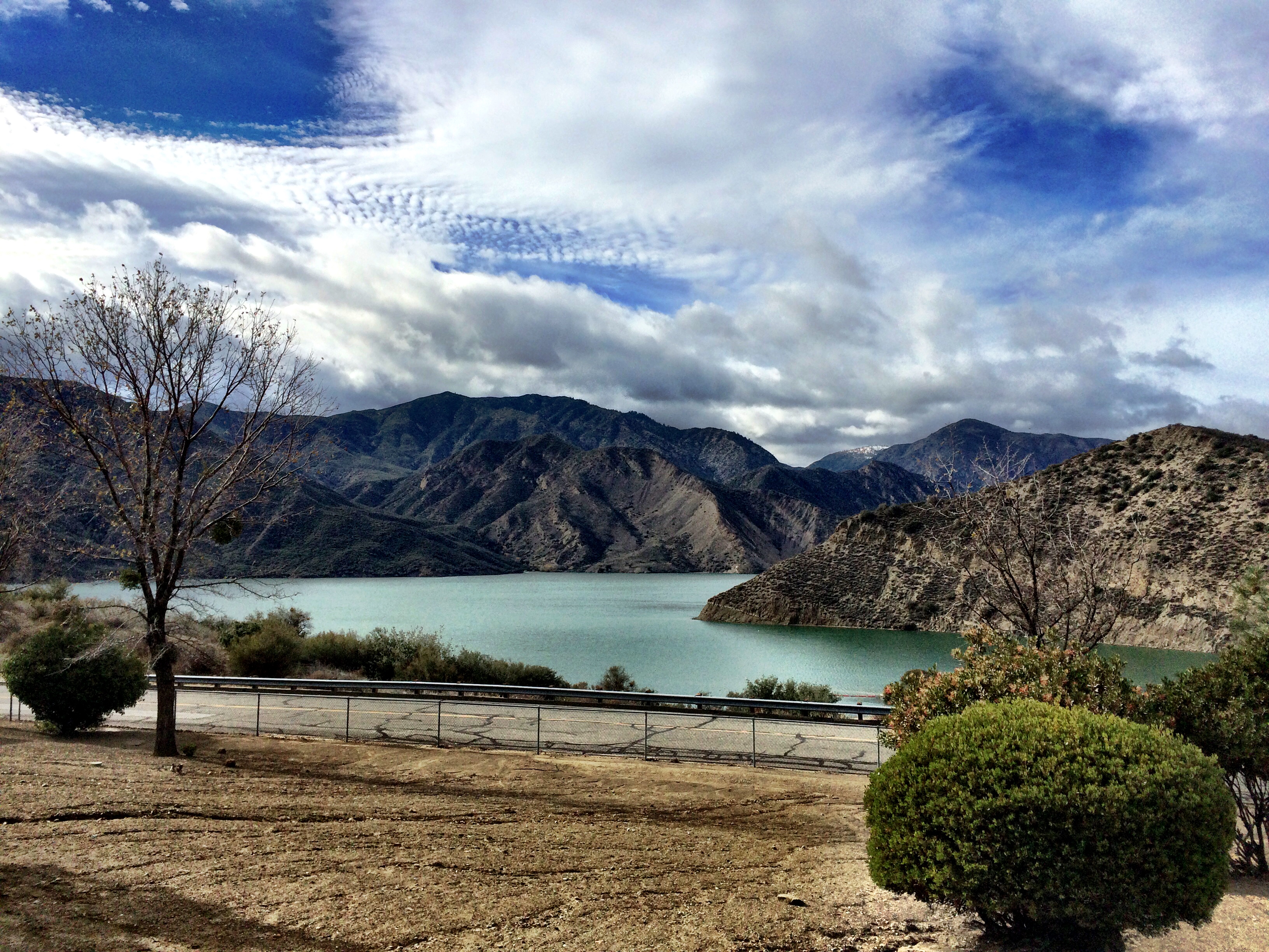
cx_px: 634
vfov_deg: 48.2
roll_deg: -0.1
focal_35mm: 29
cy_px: 476
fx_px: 1063
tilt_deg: +0.1
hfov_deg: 61.7
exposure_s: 1/5882
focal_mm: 4.15
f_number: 2.2
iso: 40
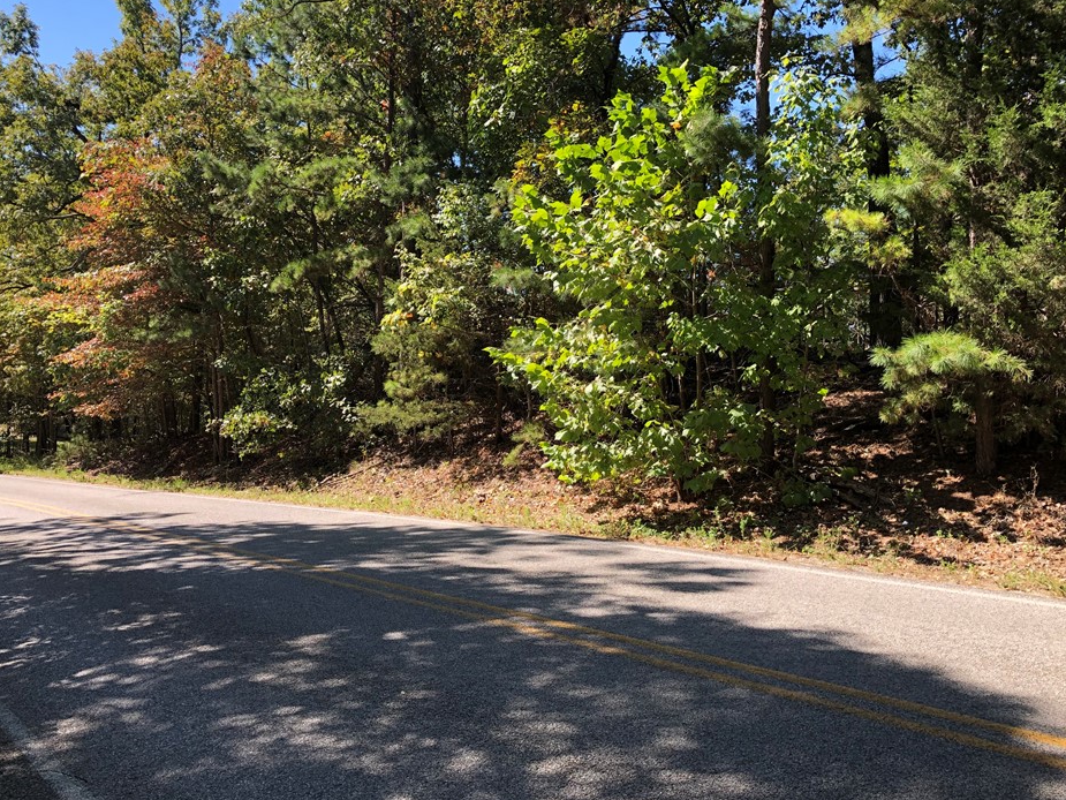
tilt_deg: +0.1
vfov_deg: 45.4
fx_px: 955
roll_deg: -3.2
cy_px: 369
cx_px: 532
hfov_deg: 58.3
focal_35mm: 31
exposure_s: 1/415
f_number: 1.8
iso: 20
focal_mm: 3.99
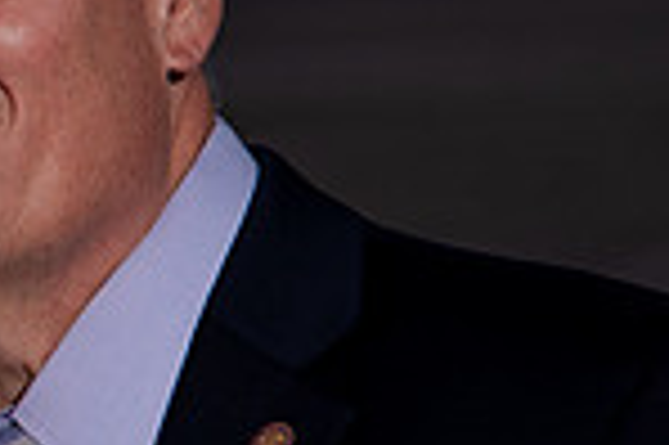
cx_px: -508
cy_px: 8
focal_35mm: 488
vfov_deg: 2.8
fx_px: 9059
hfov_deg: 4.2
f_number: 4
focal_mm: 105
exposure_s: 1/125
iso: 400
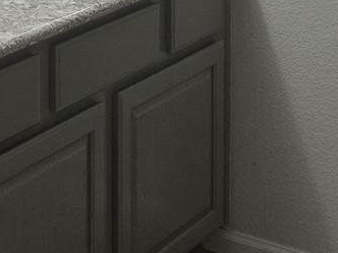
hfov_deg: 17.2
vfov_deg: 12.3
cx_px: -25
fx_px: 1084
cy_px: -195
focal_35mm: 111
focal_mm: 6.3
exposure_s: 1/120
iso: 200
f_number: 1.7
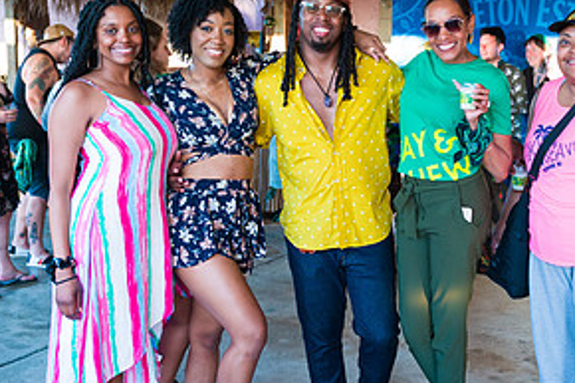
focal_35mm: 54
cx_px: 375
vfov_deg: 25.0
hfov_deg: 36.6
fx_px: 862
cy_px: 167
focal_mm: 27
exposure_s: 1/200
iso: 800
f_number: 3.2
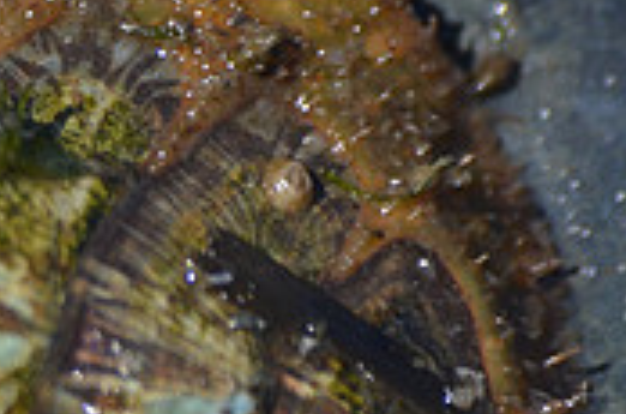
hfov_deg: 1.4
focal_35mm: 1498
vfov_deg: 0.9
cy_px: 396
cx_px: -396
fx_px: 25978
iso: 400
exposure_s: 1/1250
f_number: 5.6
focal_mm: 300
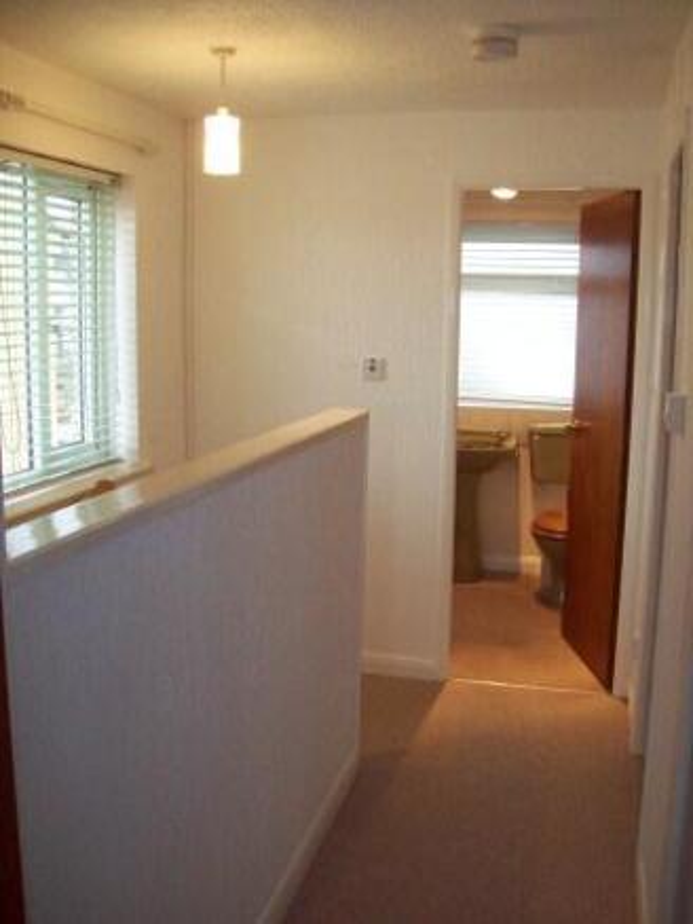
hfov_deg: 39.7
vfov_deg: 51.3
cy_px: 462
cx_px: 346
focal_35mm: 36
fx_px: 960
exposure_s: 1/74.5
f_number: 2.7
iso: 200
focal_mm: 6
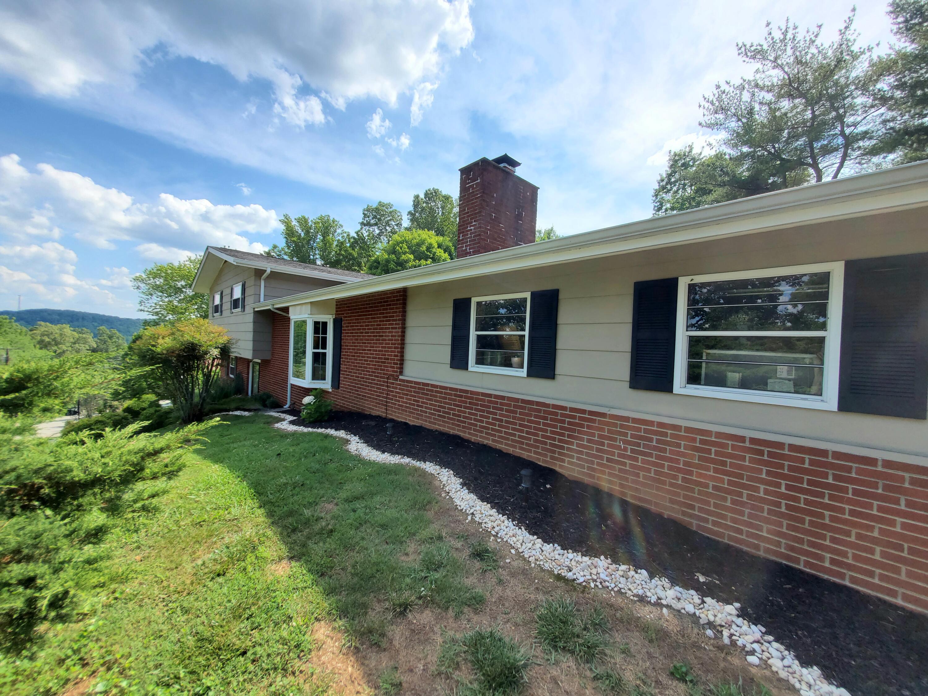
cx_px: 464
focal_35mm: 13
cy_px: 348
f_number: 2.2
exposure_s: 1/833
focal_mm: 1.8
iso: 50
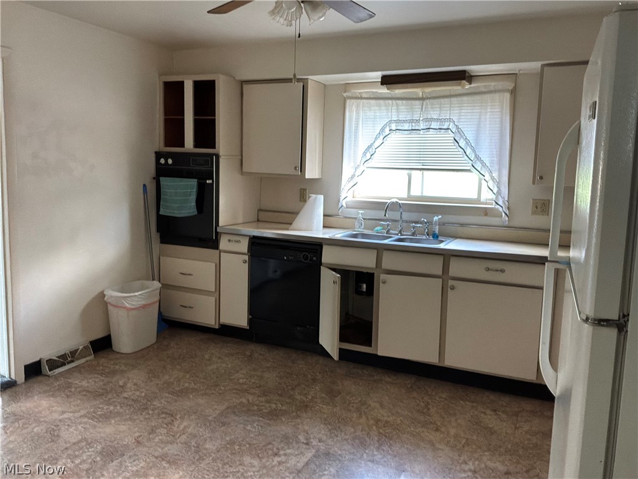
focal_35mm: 28
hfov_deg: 63.4
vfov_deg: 49.7
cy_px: 240
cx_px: 319
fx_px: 516
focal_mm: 3
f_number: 1.8
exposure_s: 1/40
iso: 200
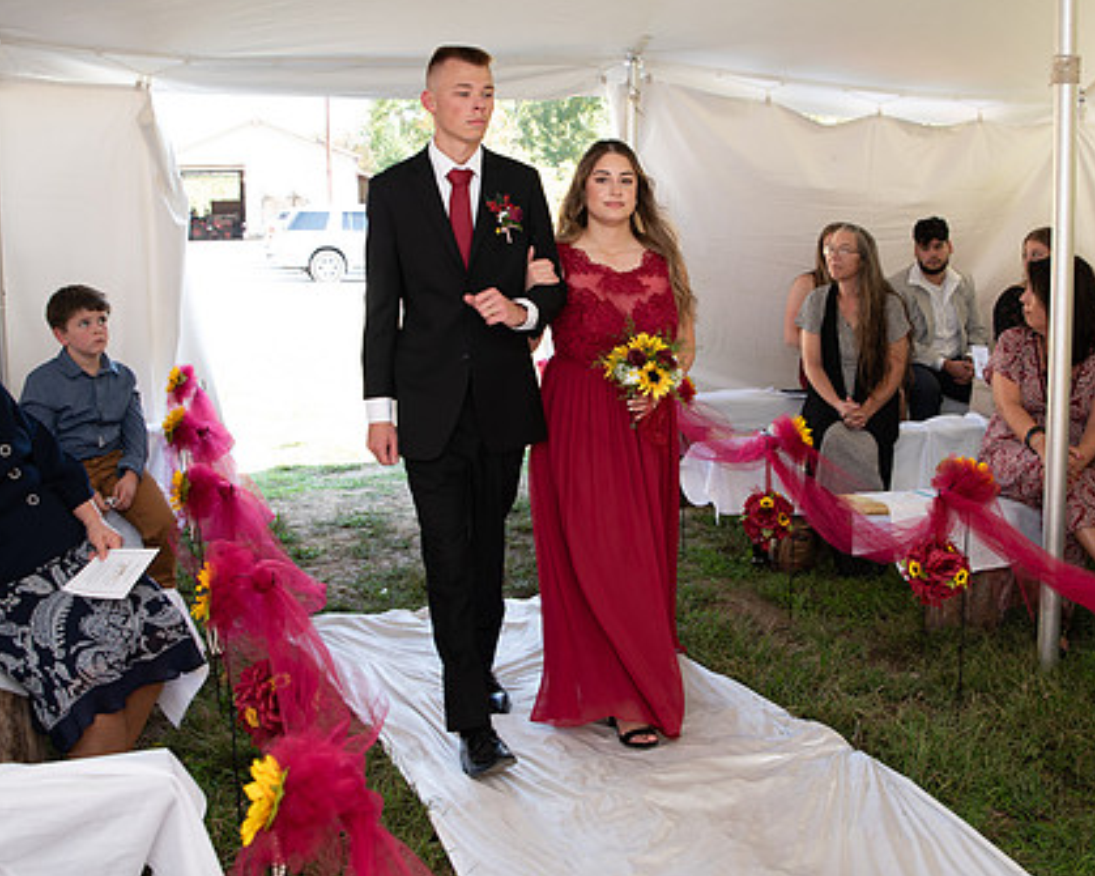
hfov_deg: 50.2
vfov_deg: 41.0
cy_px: 375
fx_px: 1166
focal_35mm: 36
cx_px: 599
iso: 320
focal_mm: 24
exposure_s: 1/200
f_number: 3.2
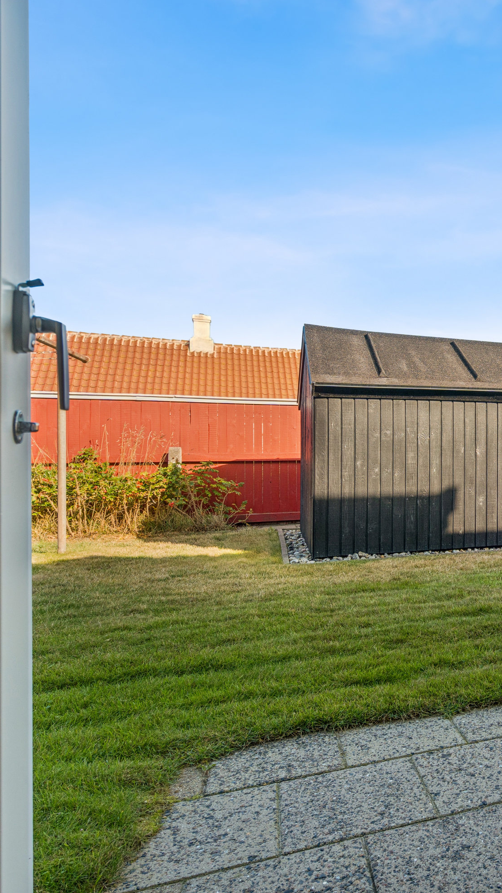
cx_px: 571
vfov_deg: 69.9
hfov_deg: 35.6
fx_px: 639
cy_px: 447
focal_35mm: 27
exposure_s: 1/160
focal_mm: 17
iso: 400
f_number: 8
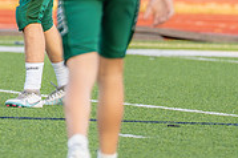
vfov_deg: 1.1
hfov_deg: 1.7
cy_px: -157
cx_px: -100
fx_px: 8197
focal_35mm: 1241
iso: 640
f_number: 2.8
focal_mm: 200
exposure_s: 1/1600
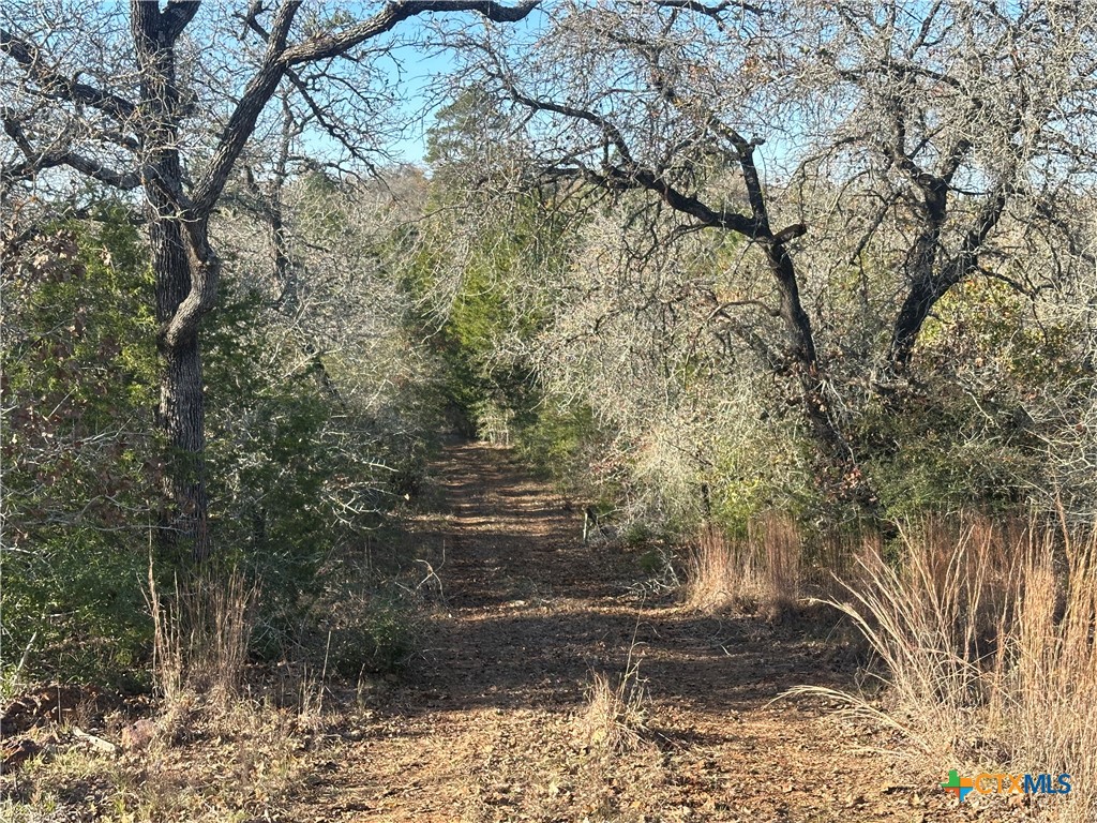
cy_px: 412
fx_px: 1521
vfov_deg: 30.3
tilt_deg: -6.7
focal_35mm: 48
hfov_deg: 39.7
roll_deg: -0.4
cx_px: 548
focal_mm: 6.86
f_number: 1.78
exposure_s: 1/1145
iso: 64
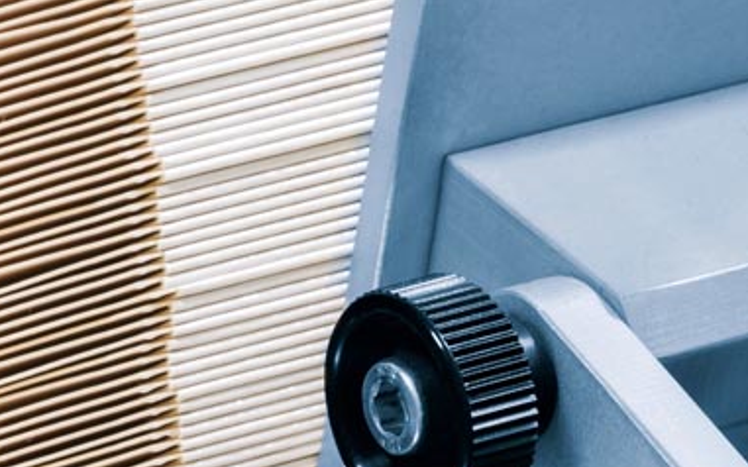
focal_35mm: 385
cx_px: -8
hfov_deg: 5.4
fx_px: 7847
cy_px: -131
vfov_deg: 3.4
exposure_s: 5
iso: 200
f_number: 16
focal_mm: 80
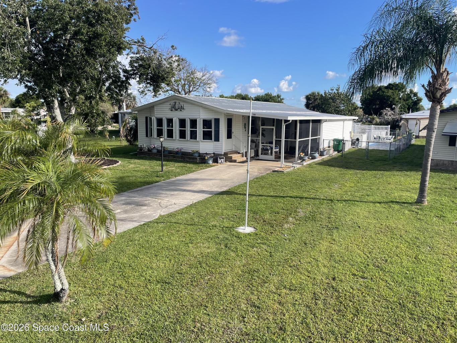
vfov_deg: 53.1
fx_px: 343
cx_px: 228
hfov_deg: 67.3
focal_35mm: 26
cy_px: 172
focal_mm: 4.2
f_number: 1.6
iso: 32
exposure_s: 1/1916
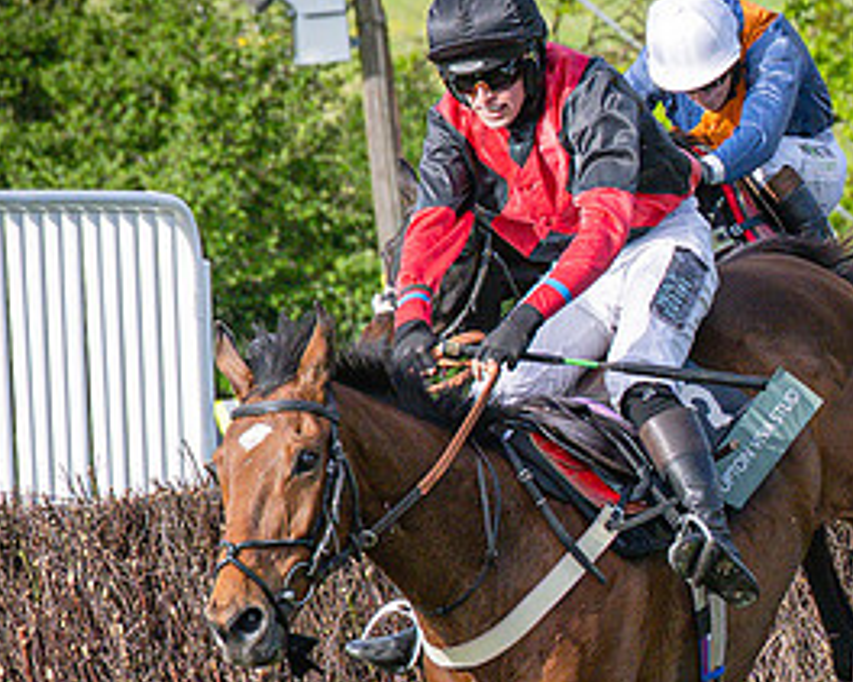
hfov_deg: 4.4
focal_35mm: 439
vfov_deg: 3.5
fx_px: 11079
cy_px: 604
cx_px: 952
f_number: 4
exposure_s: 1/2500
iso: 400
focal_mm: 70
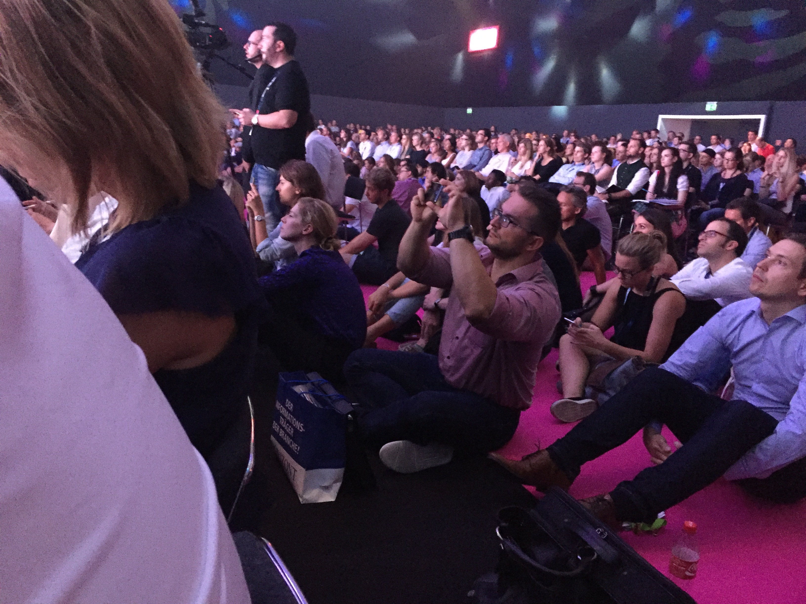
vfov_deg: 48.2
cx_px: 403
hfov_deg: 61.7
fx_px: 675
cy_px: 302
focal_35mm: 29
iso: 400
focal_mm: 4.15
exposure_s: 1/17
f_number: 2.2
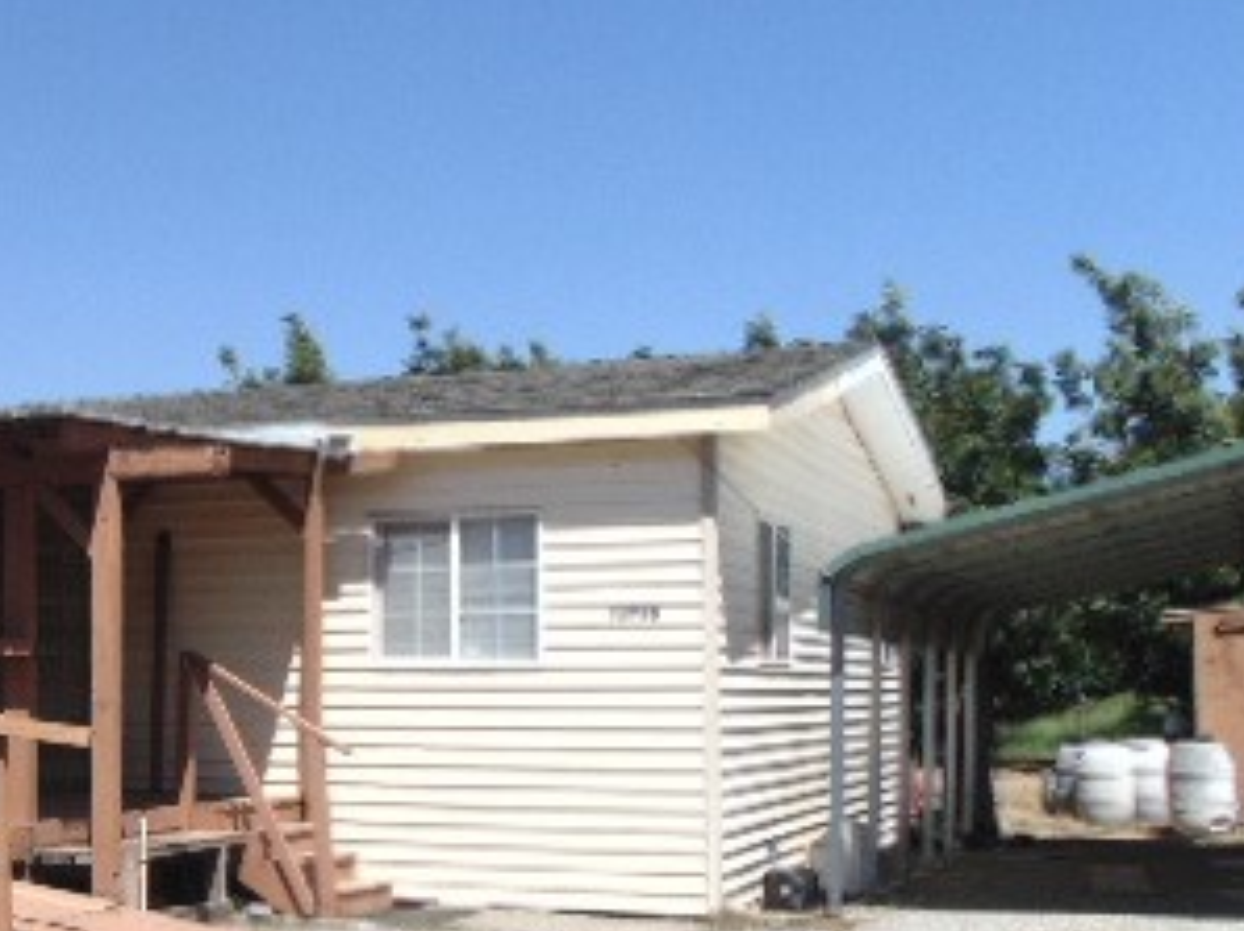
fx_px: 2083
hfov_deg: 31.1
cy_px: 685
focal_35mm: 58
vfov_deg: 24.9
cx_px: 29
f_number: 7.9
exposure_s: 1/320
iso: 80
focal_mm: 4.9
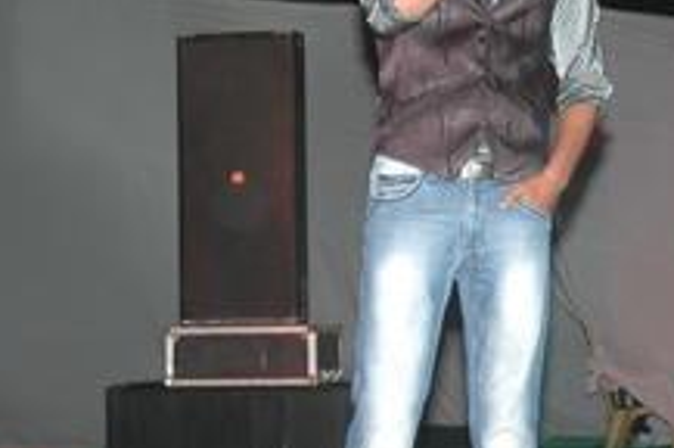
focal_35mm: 120
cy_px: 194
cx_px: 457
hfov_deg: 17.0
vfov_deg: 11.3
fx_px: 2250
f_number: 4.5
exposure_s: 1/60
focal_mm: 29
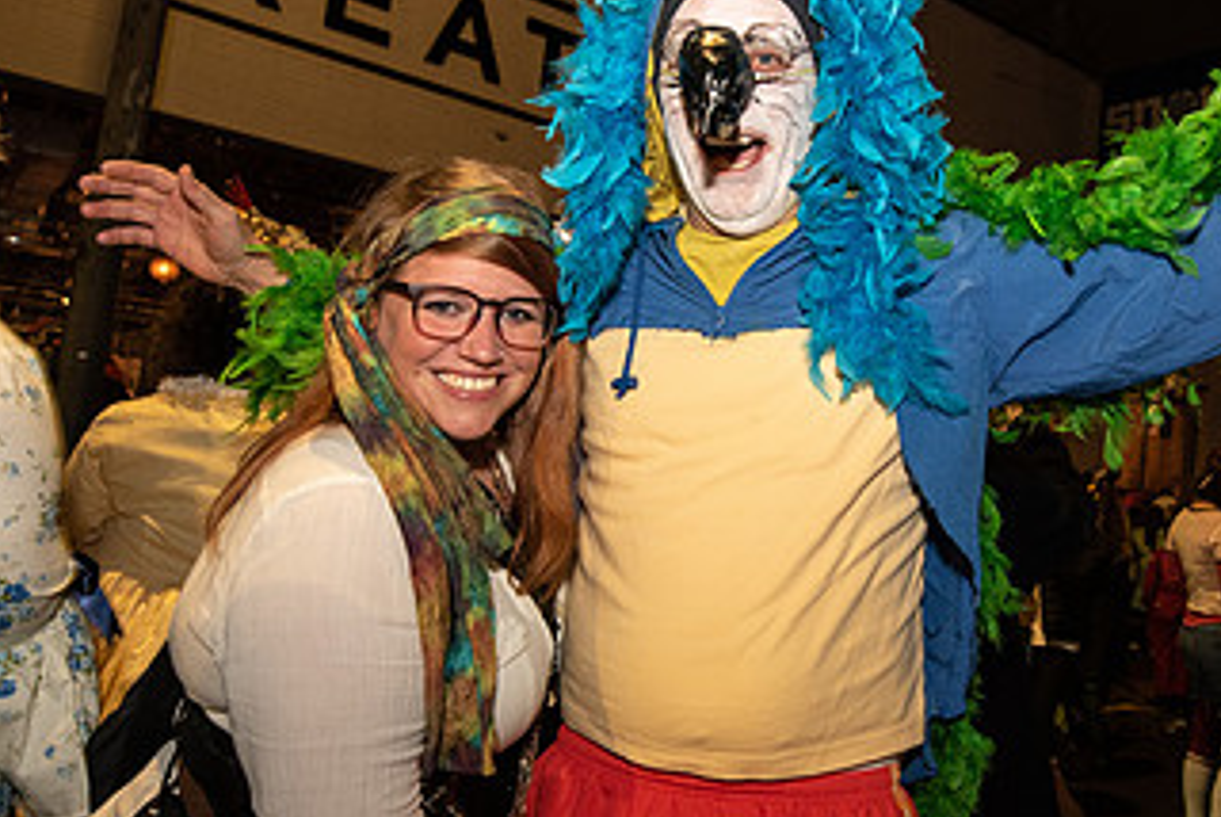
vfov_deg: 42.4
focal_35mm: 31
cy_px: 378
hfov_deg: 59.6
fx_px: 1052
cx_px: 752
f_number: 3.5
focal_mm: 16
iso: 2000
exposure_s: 1/80
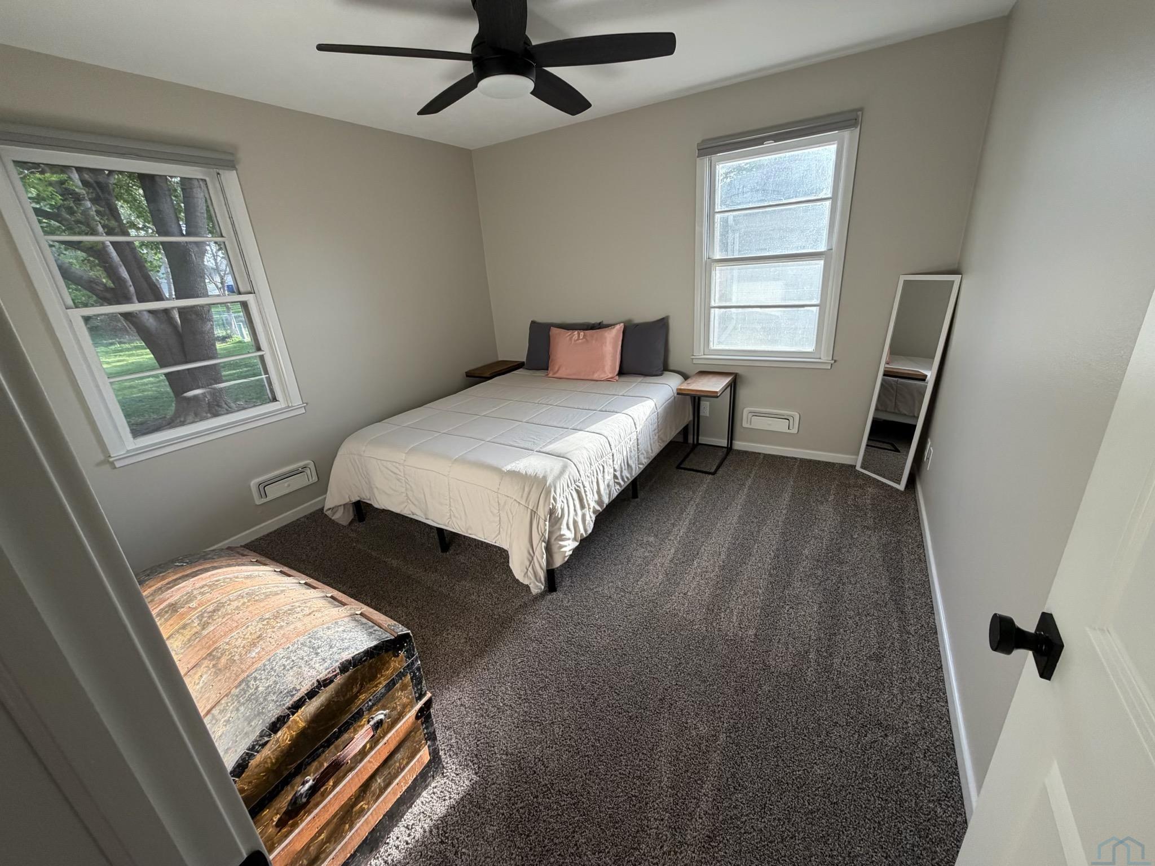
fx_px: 467
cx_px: 578
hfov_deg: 102.1
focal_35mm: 14
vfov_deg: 85.7
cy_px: 433
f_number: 2.2
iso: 125
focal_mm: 2.22
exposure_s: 1/121
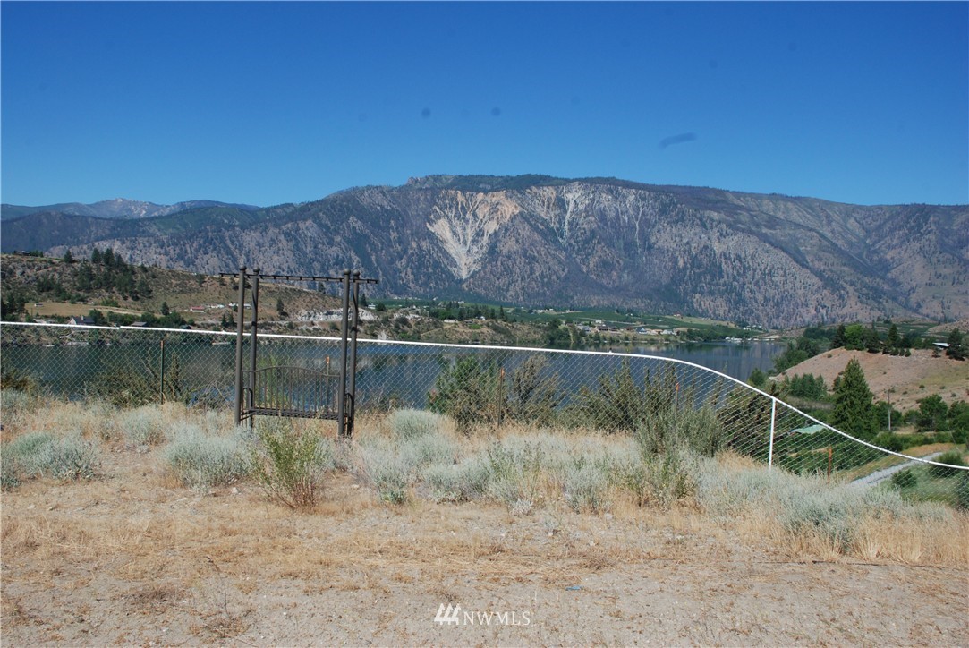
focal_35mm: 30
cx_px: 484
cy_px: 324
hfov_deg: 61.9
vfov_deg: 43.7
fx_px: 808
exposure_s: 1/250
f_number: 8
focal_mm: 20
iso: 200
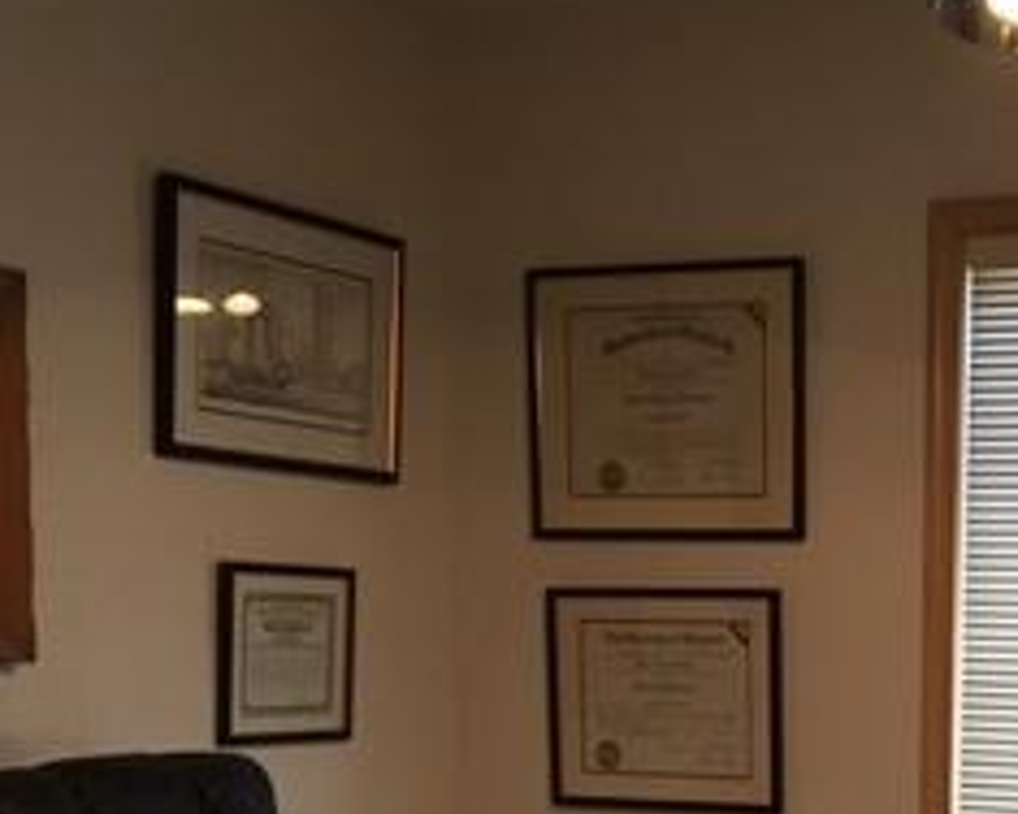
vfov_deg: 19.1
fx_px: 2320
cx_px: 927
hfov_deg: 24.0
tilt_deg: -7.4
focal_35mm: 77
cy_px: 909
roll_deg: -1.1
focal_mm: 4.15
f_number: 2.2
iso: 200
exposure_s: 1/30
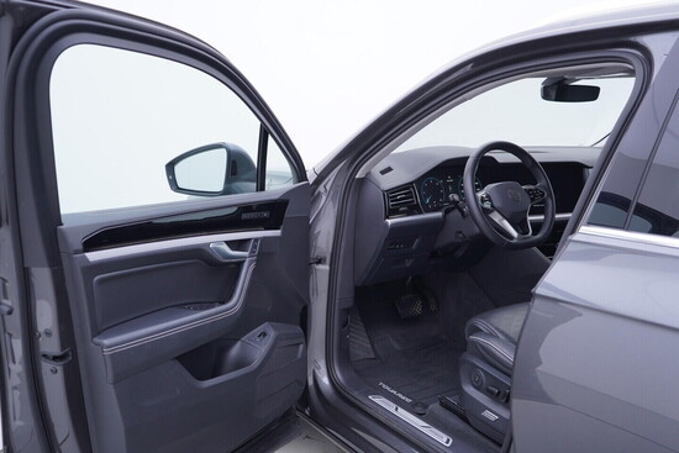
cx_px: 340
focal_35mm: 36
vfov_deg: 36.9
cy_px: 226
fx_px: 679
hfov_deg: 53.1
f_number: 3.2
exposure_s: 1/50
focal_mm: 24
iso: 125
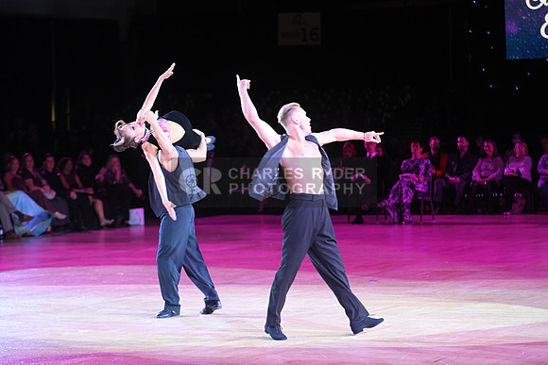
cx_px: 274
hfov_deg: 17.1
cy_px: 182
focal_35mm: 120
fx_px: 1827
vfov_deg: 11.4
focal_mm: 120
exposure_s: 1/200
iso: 1600
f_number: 4
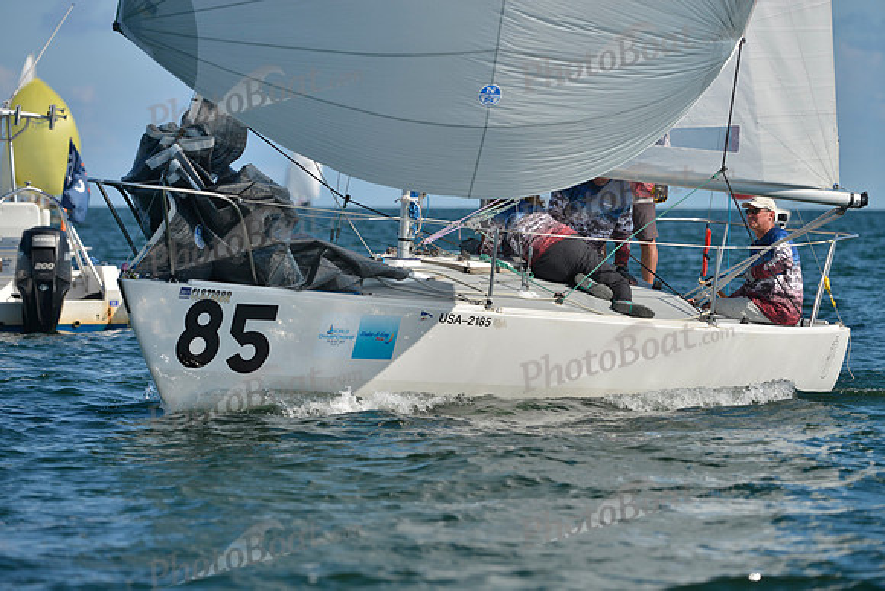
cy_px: 296
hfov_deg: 7.4
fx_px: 6885
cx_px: 442
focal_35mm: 280
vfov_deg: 4.9
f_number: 6.3
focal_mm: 280
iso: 200
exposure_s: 1/1250
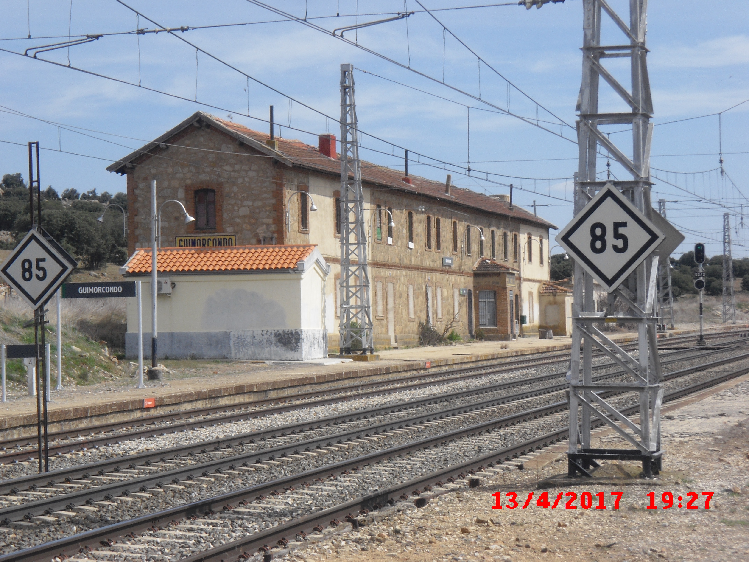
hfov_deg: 20.7
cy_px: 281
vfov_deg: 15.6
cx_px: 374
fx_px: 2056
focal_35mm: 95
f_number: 16.2
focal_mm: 15.81
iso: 64
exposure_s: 1/60
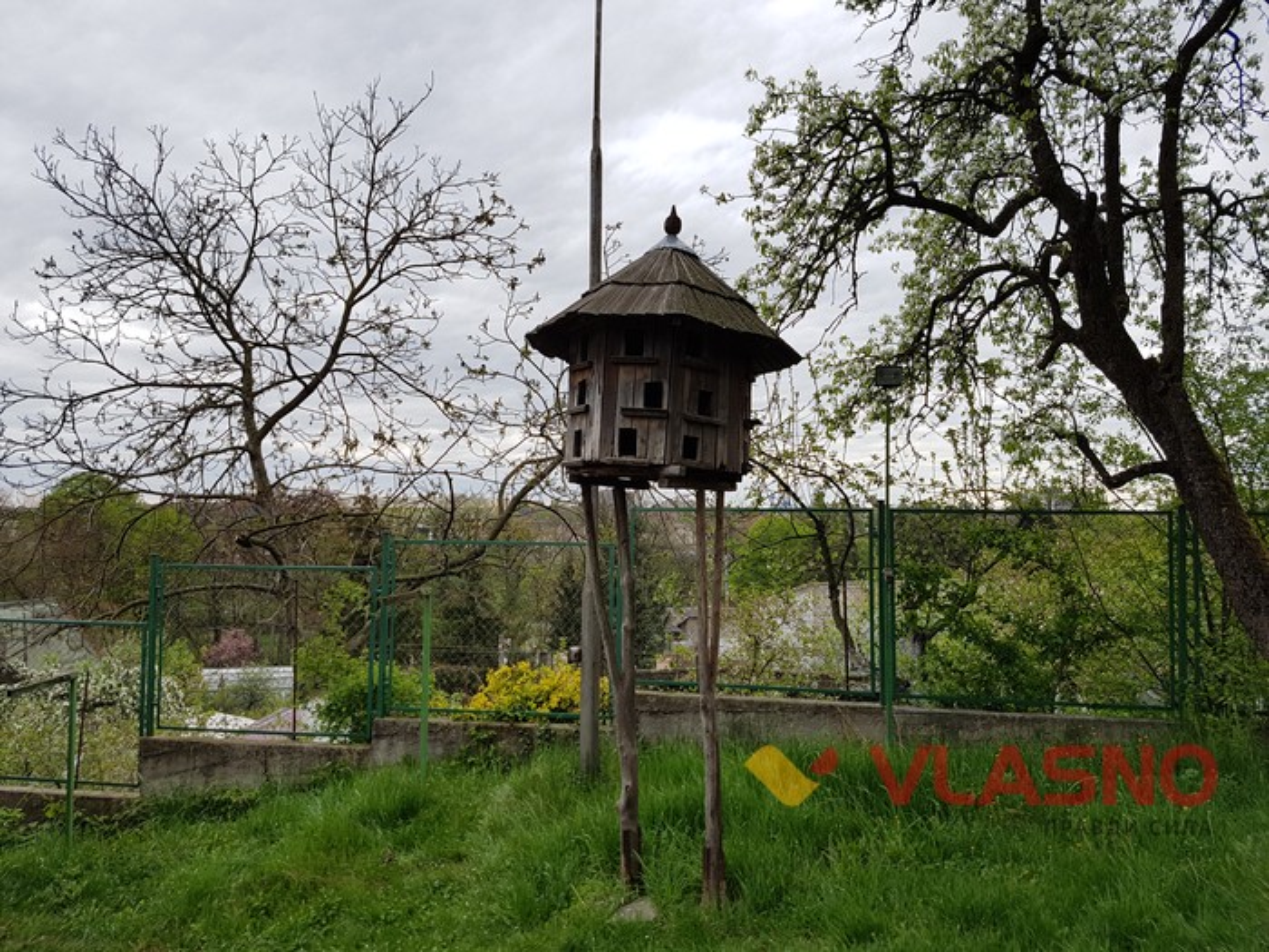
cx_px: 634
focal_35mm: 26
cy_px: 476
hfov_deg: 67.3
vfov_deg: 53.1
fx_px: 953
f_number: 1.7
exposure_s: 1/662
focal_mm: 4.2
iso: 50
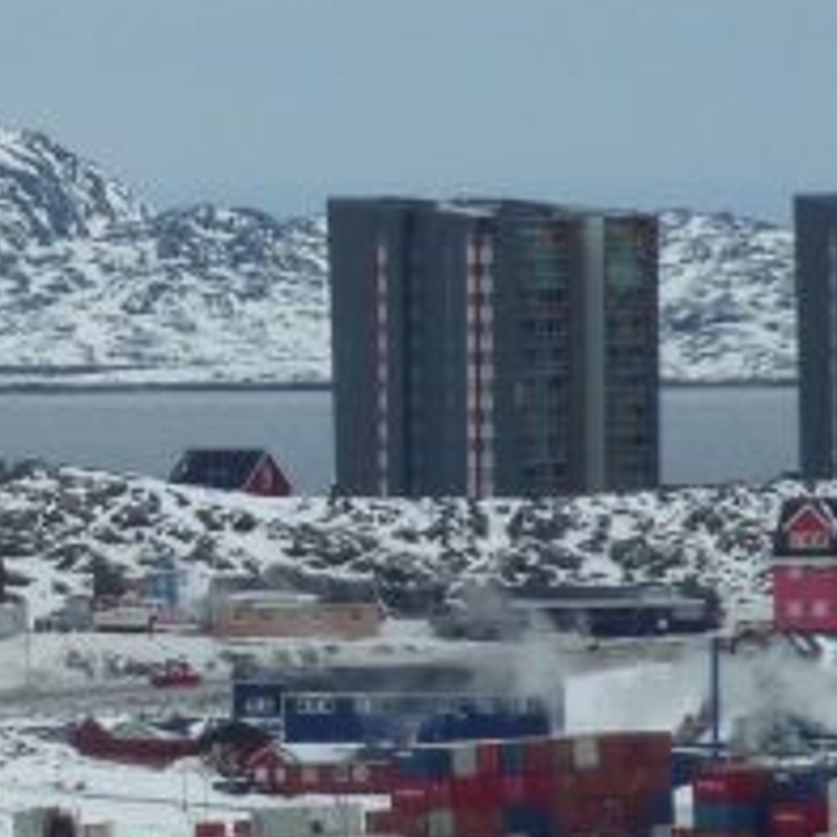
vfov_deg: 1.6
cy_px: 501
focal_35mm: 1075
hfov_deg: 1.6
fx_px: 29408
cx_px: 127
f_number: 4.9
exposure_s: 1/125
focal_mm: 49.2
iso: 100
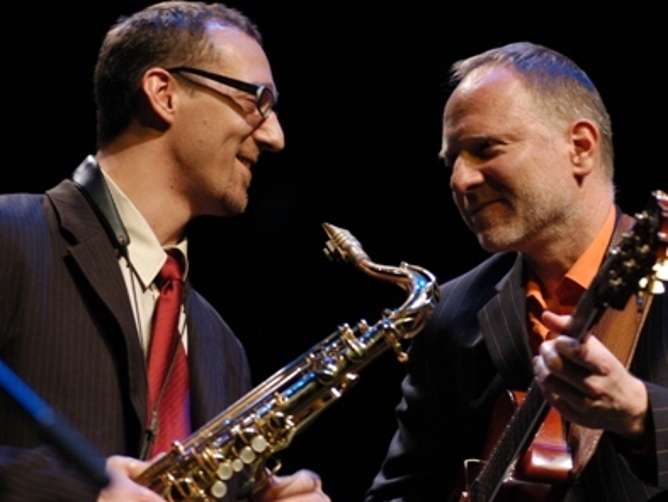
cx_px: 354
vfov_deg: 8.1
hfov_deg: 10.7
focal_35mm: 184
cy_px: 252
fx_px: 3552
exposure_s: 1/80
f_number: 3.2
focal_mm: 112
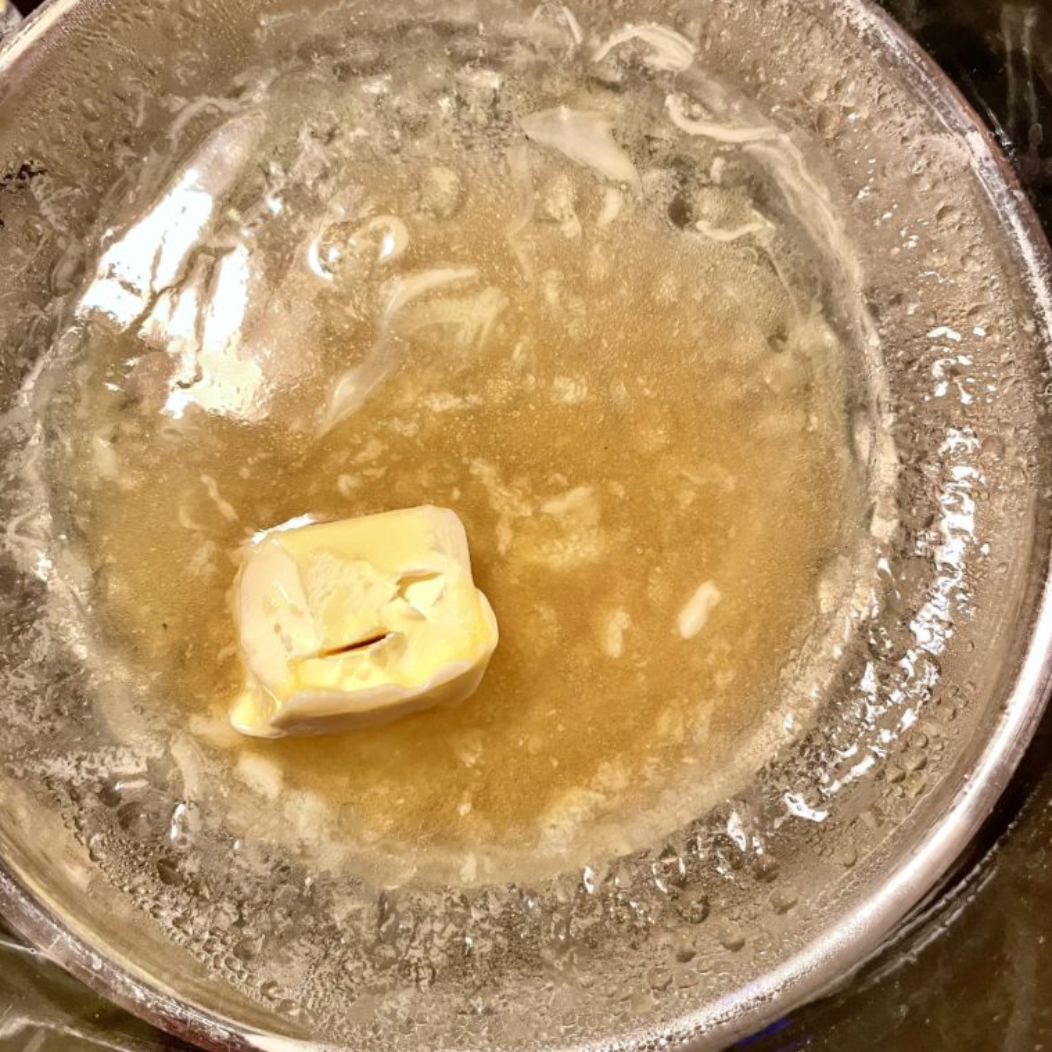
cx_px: 529
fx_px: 1066
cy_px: 441
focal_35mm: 31
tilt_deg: -78.1
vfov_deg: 52.3
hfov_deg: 52.5
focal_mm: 4.2
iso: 200
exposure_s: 1/60
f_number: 1.6
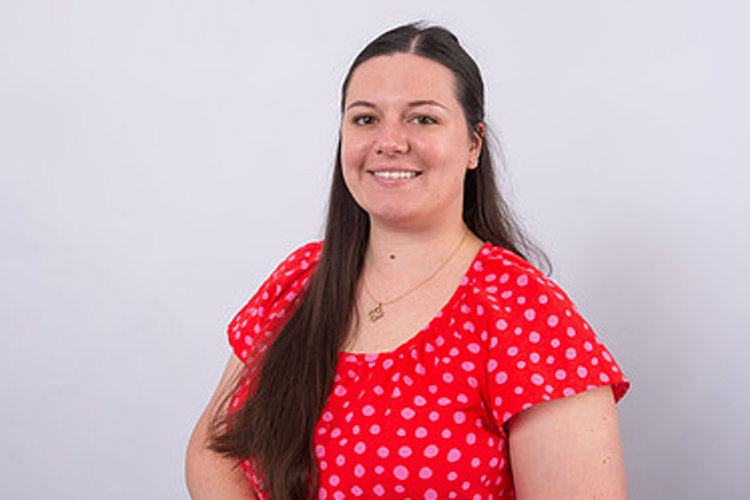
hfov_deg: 43.6
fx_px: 937
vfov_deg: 29.8
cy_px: 257
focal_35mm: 45
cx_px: 351
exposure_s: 1/250
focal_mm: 29
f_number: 9
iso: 100
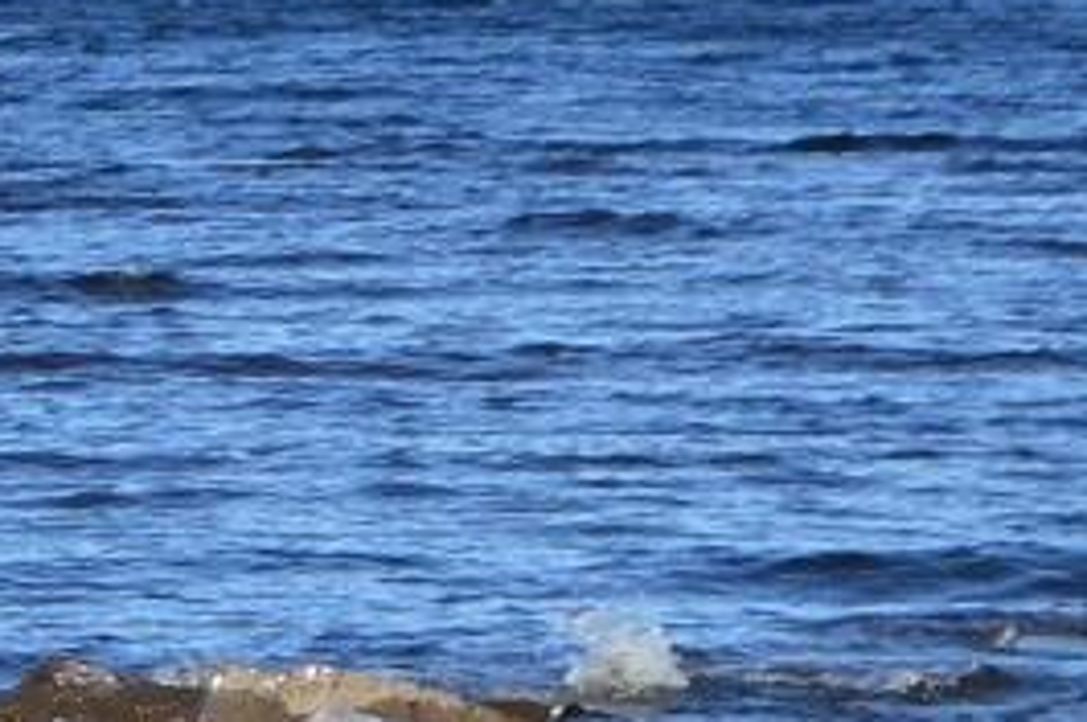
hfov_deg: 4.5
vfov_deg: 3.1
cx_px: -1834
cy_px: -505
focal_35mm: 447
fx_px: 13480
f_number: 8
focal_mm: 42
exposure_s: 1/250
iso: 100
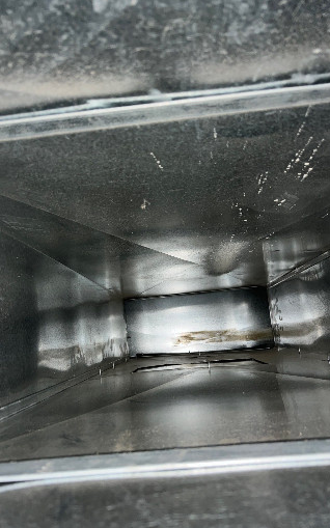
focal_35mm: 31
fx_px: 446
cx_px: 142
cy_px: 265
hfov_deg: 40.5
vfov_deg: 61.2
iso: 32
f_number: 2.2
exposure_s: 1/123
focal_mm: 4.2
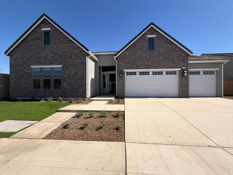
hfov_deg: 102.1
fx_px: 94
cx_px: 116
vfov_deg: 85.7
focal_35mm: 14
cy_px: 88
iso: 20
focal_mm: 2.22
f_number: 2.2
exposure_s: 1/876
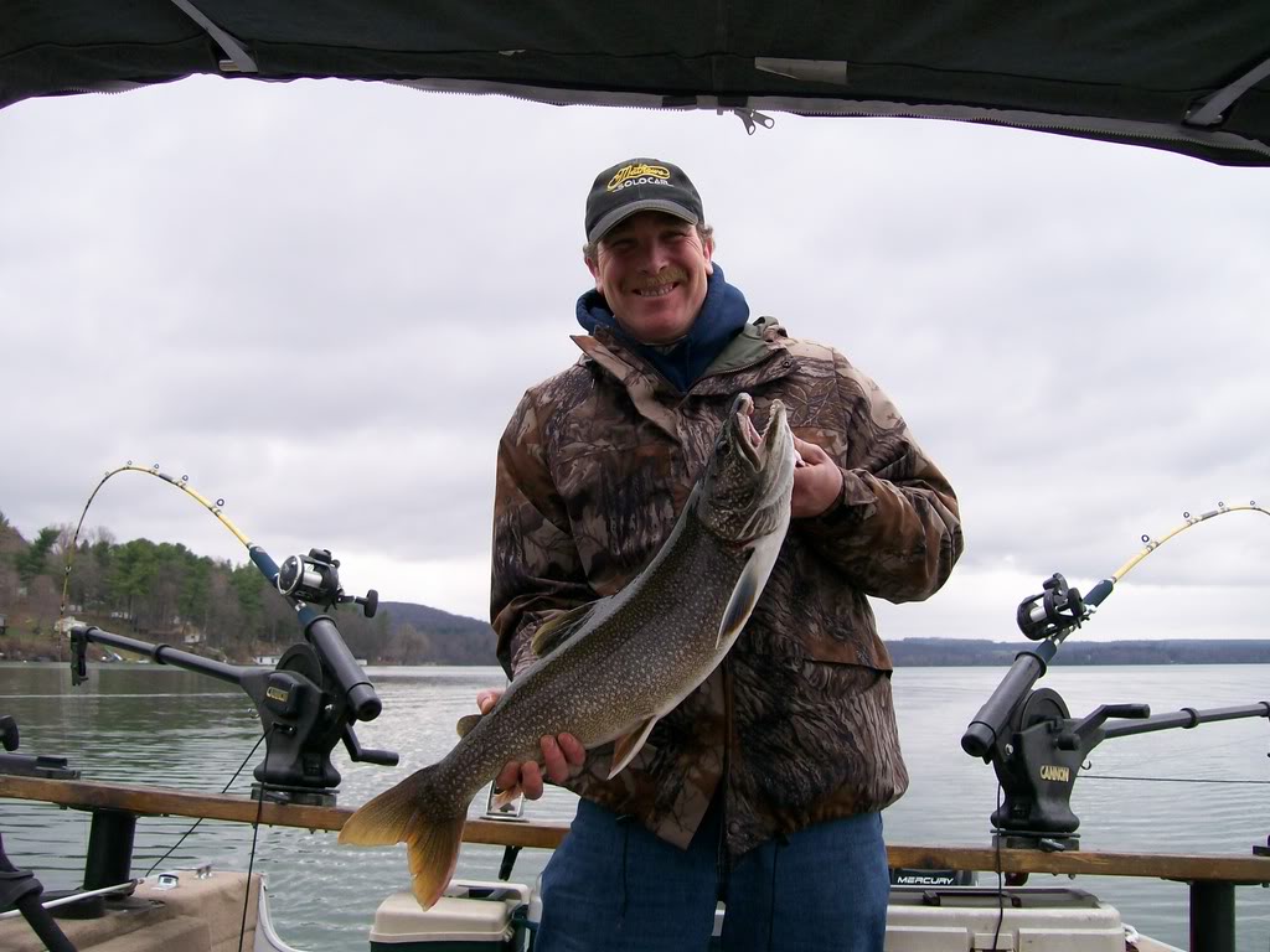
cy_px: 476
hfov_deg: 51.4
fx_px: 1321
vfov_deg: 39.7
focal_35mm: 36
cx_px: 635
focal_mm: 6
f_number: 2.7
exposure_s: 1/356
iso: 80
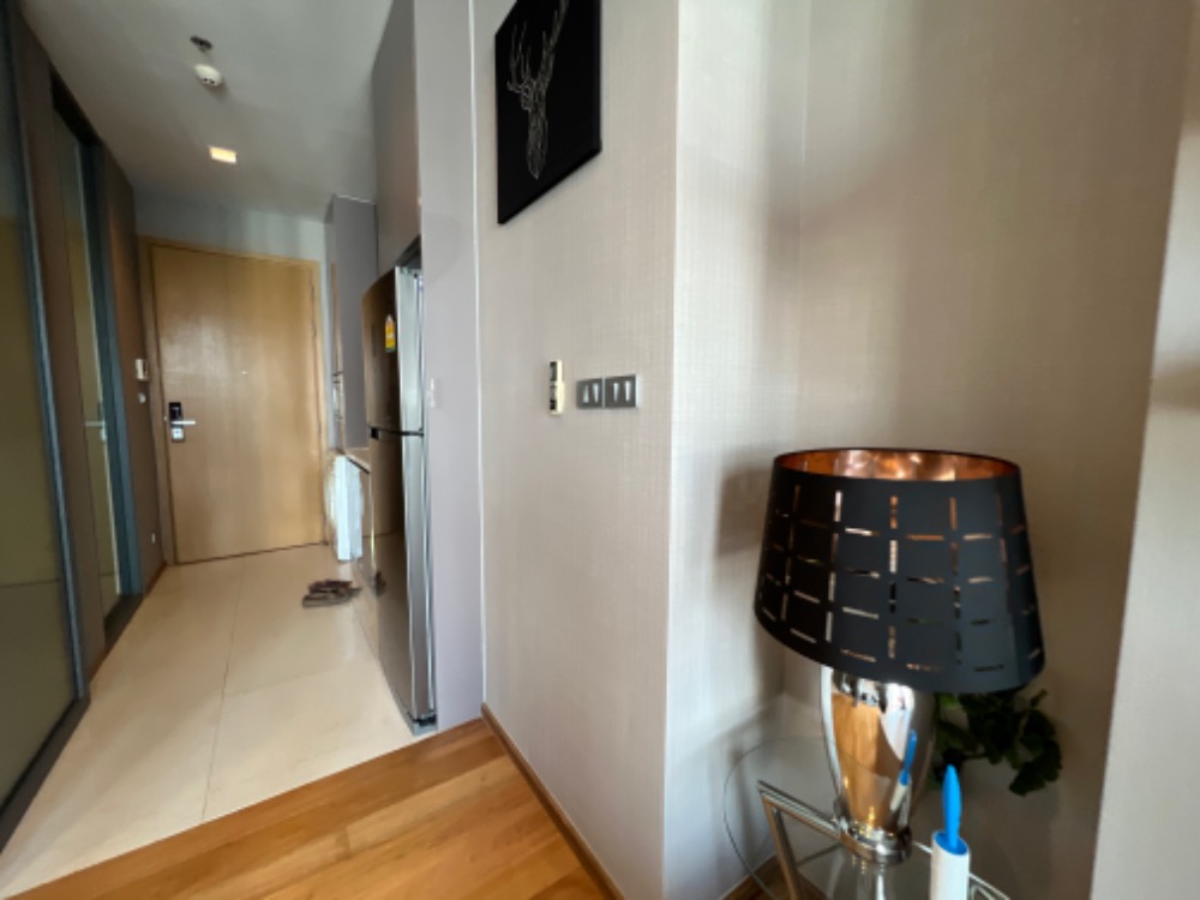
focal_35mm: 13
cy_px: 450
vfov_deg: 89.9
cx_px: 600
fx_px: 451
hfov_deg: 106.2
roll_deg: +1.6
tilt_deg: -4.9
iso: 160
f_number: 1.8
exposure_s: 1/50
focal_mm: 1.57
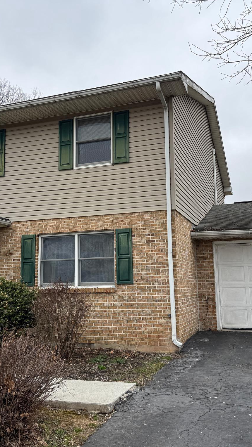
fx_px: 416
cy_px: 224
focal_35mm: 35
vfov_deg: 56.6
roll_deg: +1.3
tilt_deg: +8.5
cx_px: 119
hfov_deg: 33.7
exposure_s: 1/2041
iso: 80
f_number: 1.78
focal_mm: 6.76
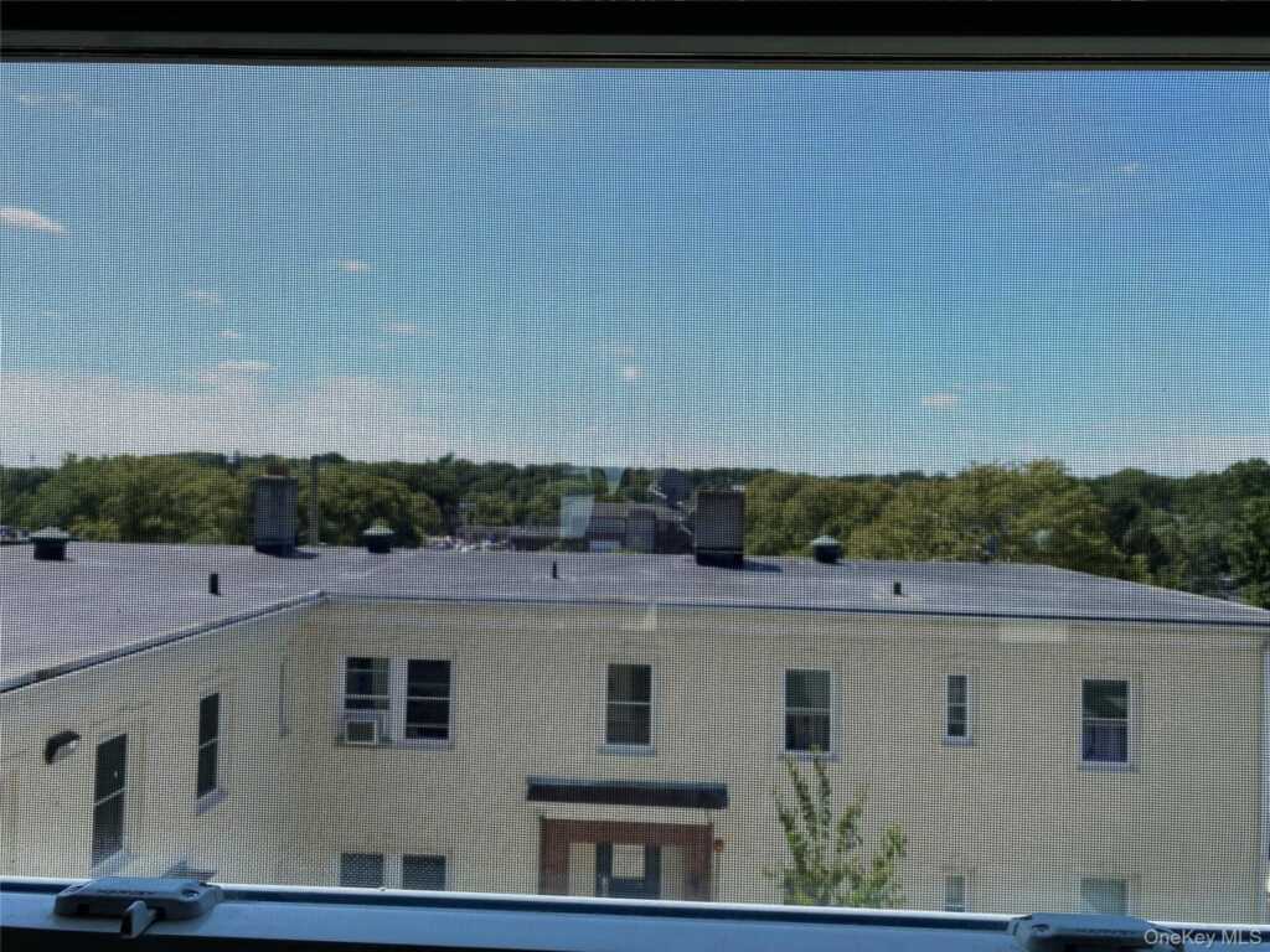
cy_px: 476
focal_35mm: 26
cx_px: 635
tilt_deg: +2.1
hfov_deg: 67.3
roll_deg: -1.2
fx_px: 954
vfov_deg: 53.1
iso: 32
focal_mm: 4.25
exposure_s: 1/1653
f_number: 1.8
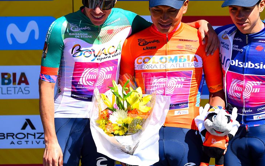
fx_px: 2788
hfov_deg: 5.4
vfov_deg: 3.4
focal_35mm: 386
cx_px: 163
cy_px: 63
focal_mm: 230
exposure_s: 1/3200
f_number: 6.3
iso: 1000
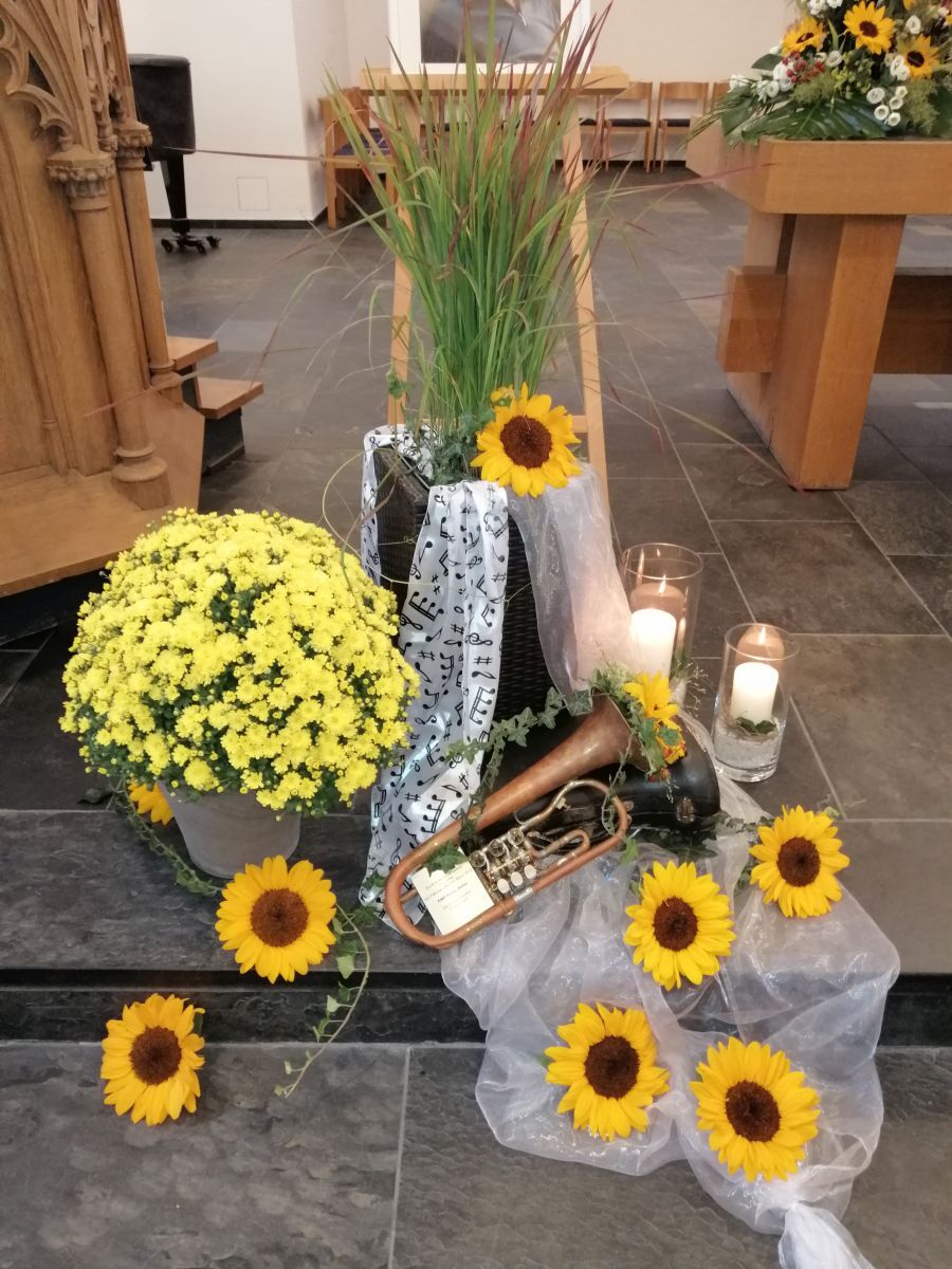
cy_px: 634
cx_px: 476
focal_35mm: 27
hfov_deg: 51.4
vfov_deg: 65.3
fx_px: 990
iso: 400
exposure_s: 1/25
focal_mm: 3.95
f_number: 1.8
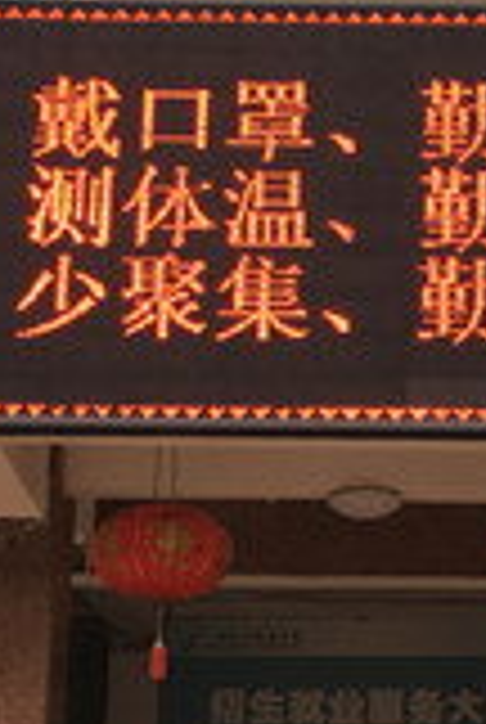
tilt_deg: +14.3
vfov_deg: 24.3
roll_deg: -0.8
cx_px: 362
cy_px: 495
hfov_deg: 16.4
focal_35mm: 83
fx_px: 1673
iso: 40
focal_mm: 4.15
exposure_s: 1/100
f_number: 2.2
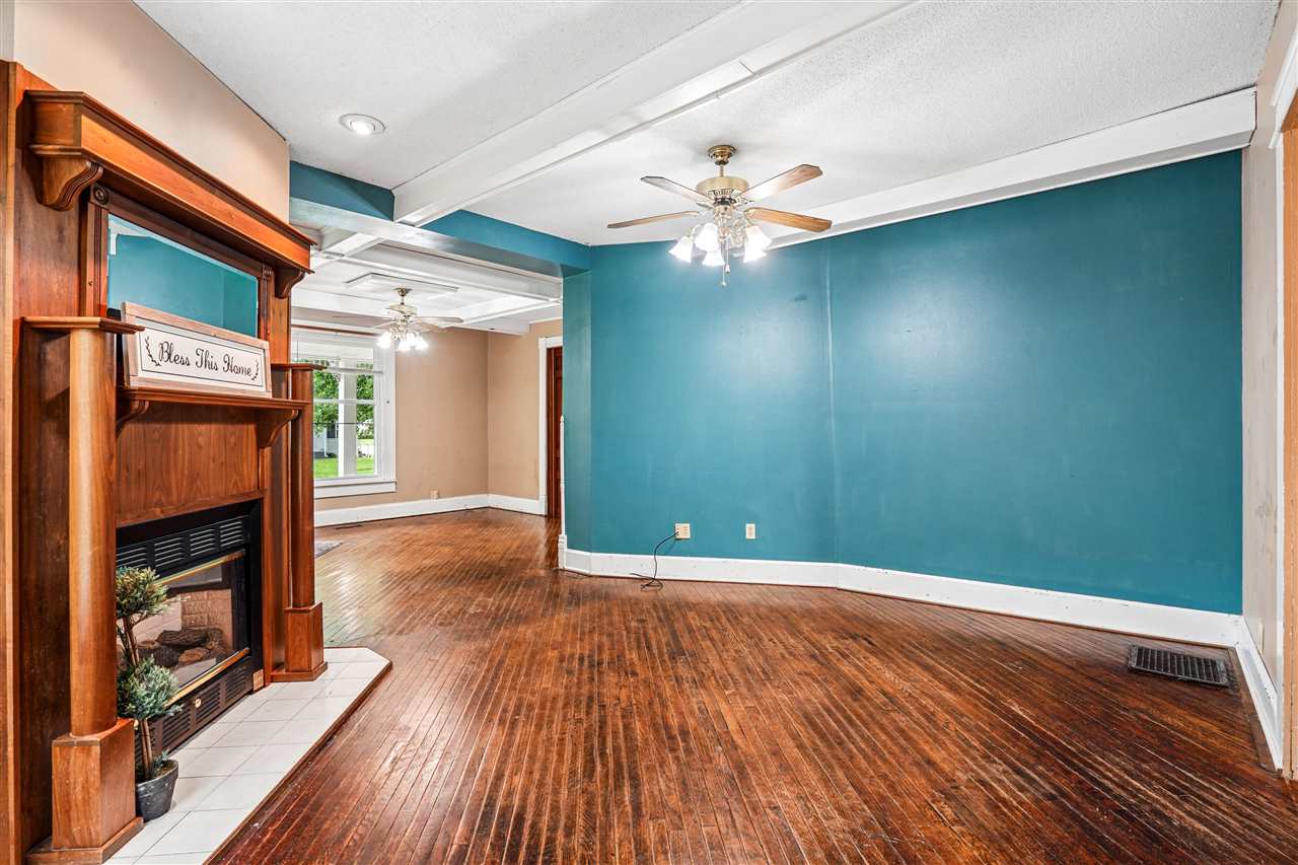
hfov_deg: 96.7
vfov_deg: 73.7
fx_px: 577
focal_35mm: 16
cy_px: 432
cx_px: 649
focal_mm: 16
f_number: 9
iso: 400
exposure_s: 1/5
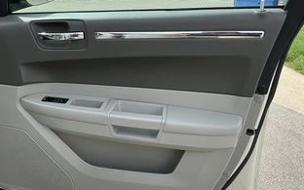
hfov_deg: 51.4
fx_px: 315
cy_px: 112
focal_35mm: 38
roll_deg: -1.4
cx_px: 133
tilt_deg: -21.2
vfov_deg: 33.5
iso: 25
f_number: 1.8
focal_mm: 3
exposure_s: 1/642
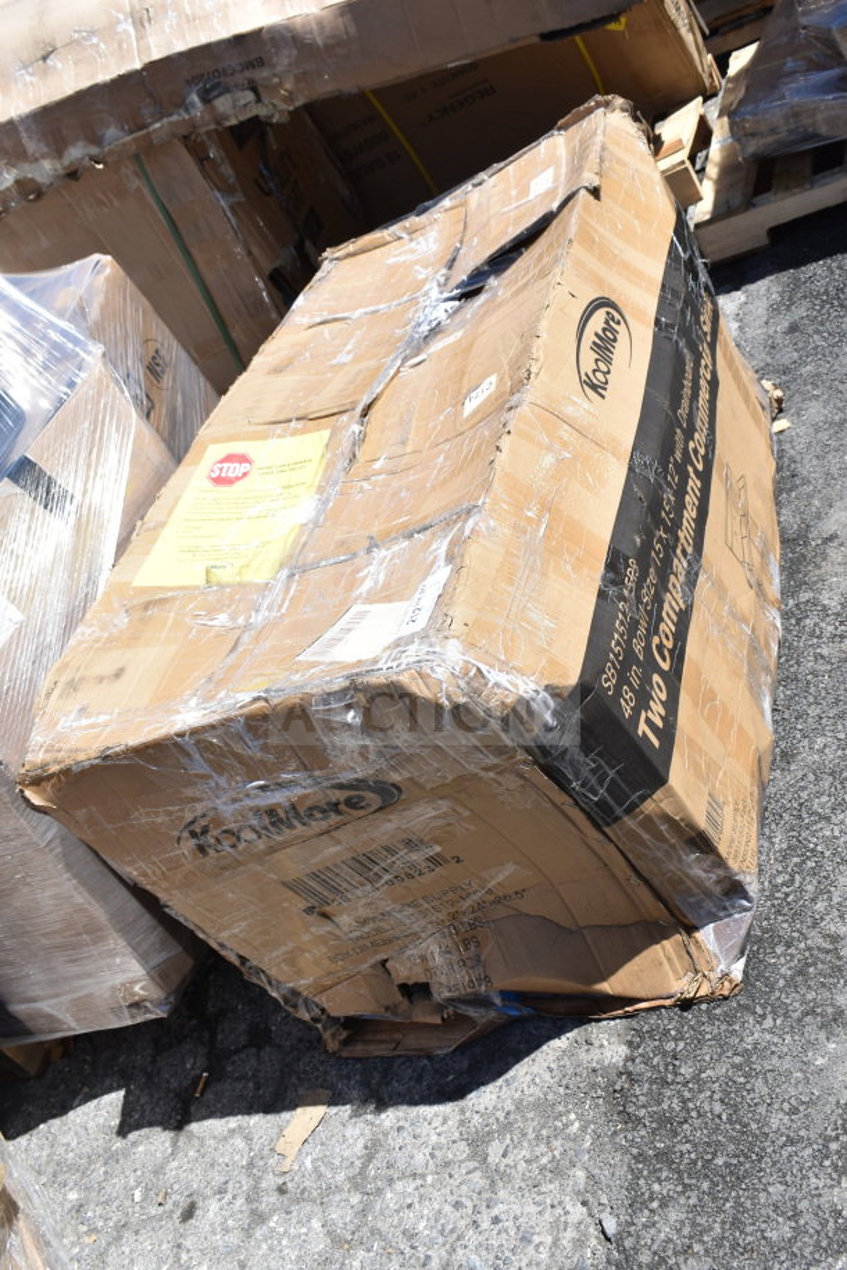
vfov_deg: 51.3
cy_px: 635
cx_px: 424
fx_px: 1323
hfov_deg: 35.5
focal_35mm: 38
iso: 200
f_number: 9
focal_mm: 25
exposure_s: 1/320
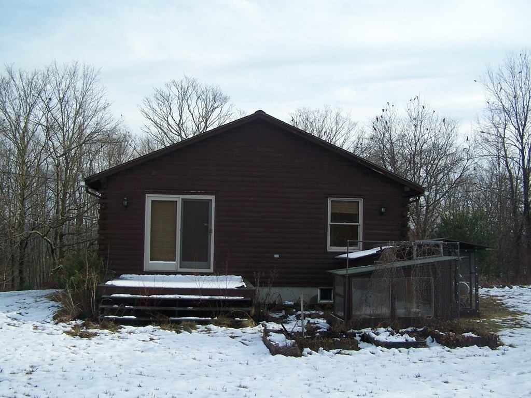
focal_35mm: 38
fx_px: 583
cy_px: 199
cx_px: 266
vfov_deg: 37.7
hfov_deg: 49.0
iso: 80
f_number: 2.8
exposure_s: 1/750
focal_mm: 6.3
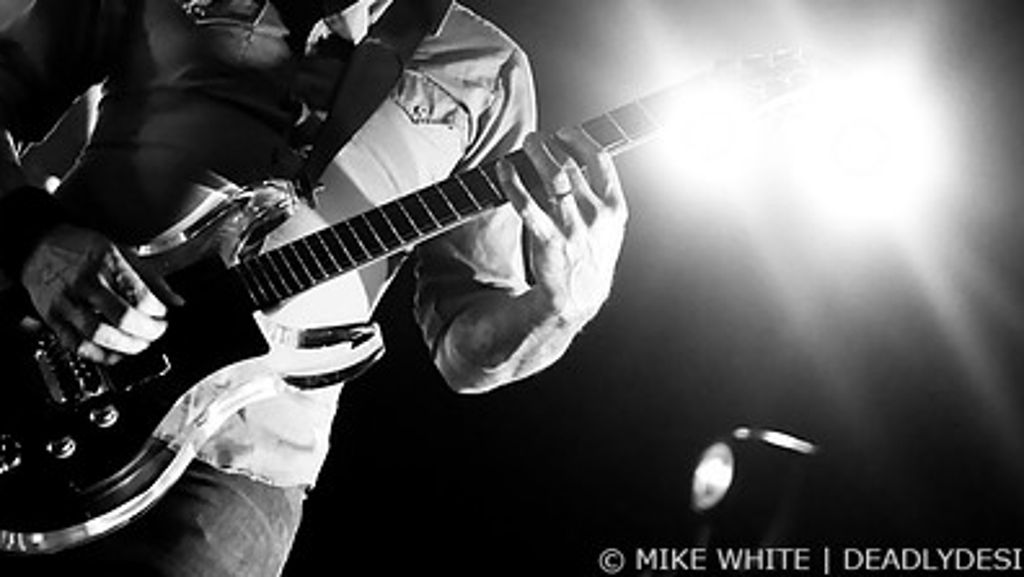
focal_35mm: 69
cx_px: 421
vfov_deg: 17.3
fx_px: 1874
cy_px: 84
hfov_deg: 30.5
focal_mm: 30
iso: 1000
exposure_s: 1/250
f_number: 2.2
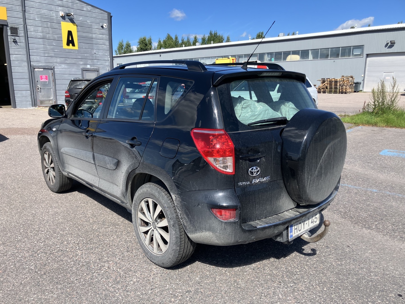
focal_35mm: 28
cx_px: 202
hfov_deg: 63.4
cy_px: 152
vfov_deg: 49.7
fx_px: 328
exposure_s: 1/1033
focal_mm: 3.99
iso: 32
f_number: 1.8
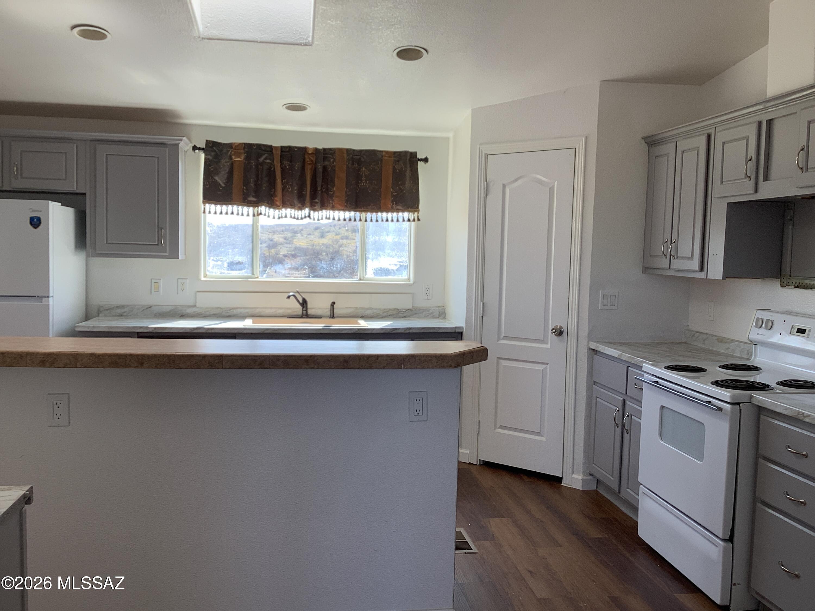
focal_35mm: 31
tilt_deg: -5.5
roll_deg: -1.4
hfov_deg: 58.4
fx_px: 730
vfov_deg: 45.4
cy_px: 306
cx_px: 408
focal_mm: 3.3
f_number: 2.4
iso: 32
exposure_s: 1/120
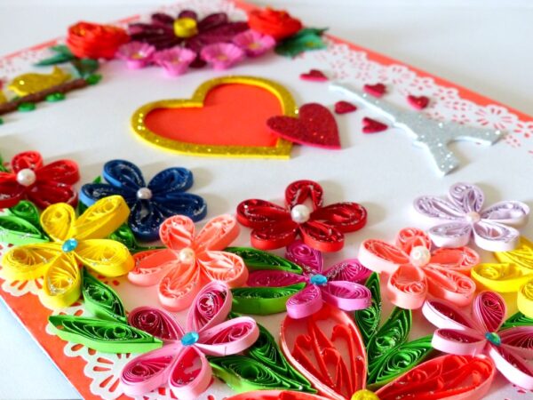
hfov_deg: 45.8
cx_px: 266
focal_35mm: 41
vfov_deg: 35.1
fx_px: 631
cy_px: 200
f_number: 2.8
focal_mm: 7.4
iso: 400
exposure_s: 1/60
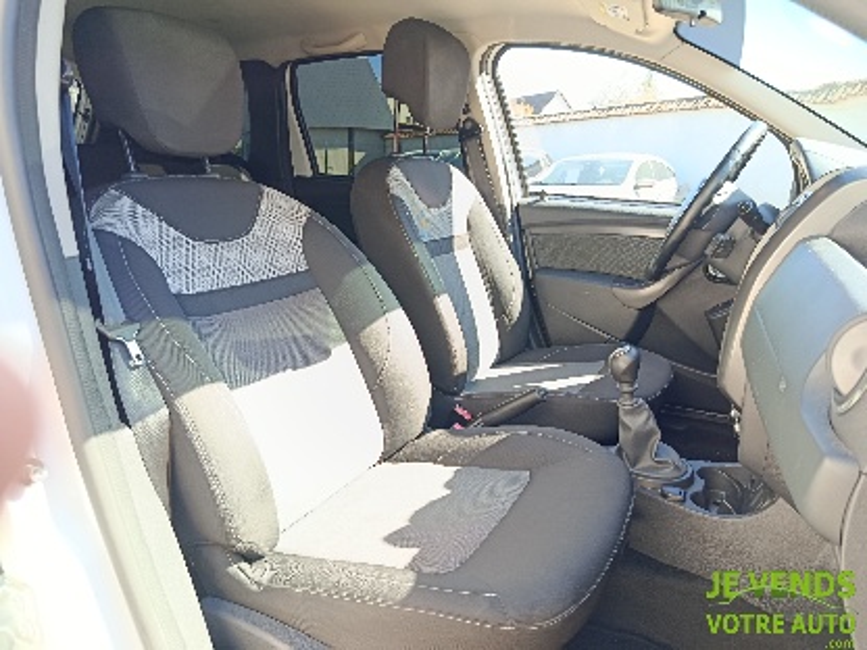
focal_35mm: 24
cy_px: 325
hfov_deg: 71.6
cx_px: 434
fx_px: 601
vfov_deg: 56.8
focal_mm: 5.24
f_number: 1.7
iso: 228
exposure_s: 1/100
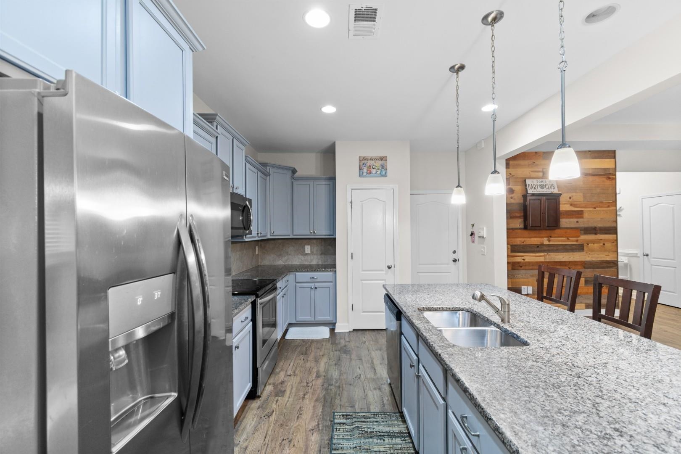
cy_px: 227
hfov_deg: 100.4
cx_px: 340
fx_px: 284
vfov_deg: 77.3
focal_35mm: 15
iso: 100
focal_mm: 10
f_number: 4.5
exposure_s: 1/3
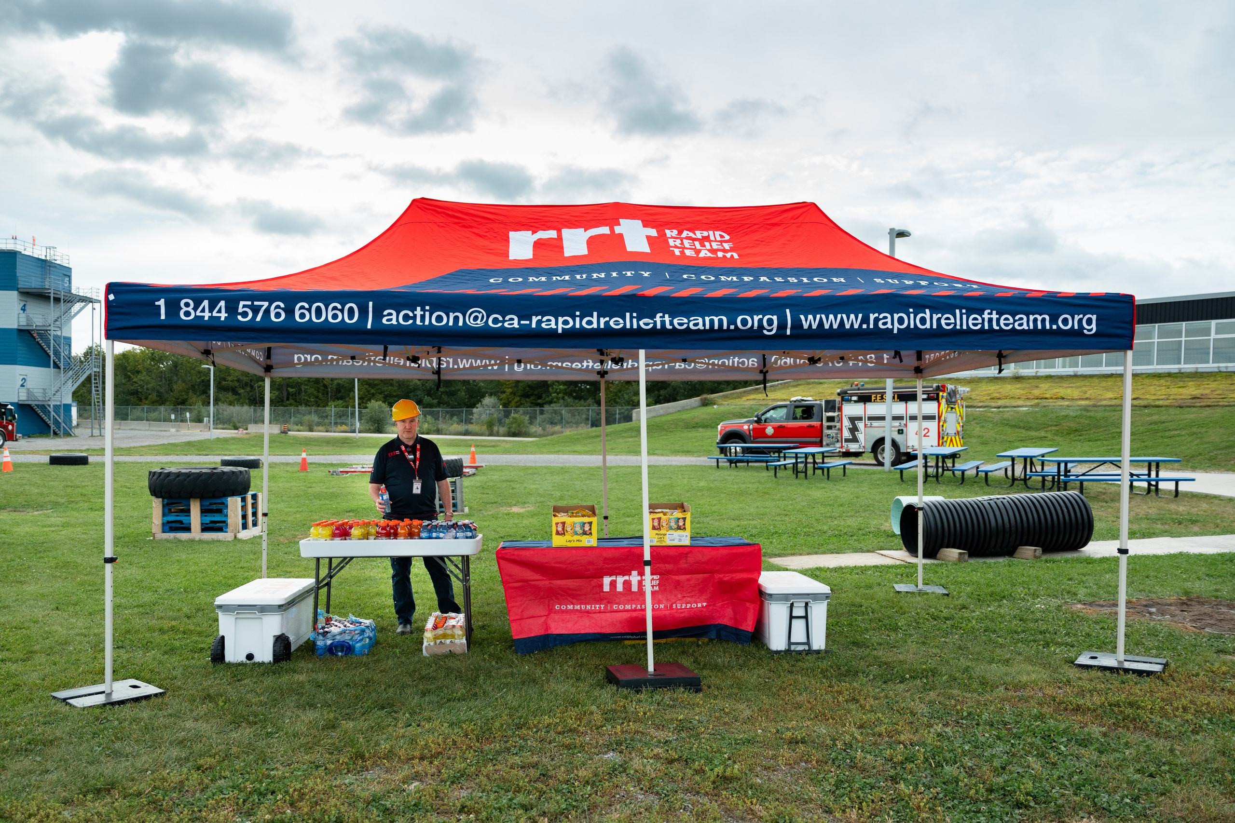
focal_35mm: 27
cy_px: 448
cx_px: 606
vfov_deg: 48.4
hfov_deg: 68.1
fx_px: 914
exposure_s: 1/2000
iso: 640
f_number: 2.8
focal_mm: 24
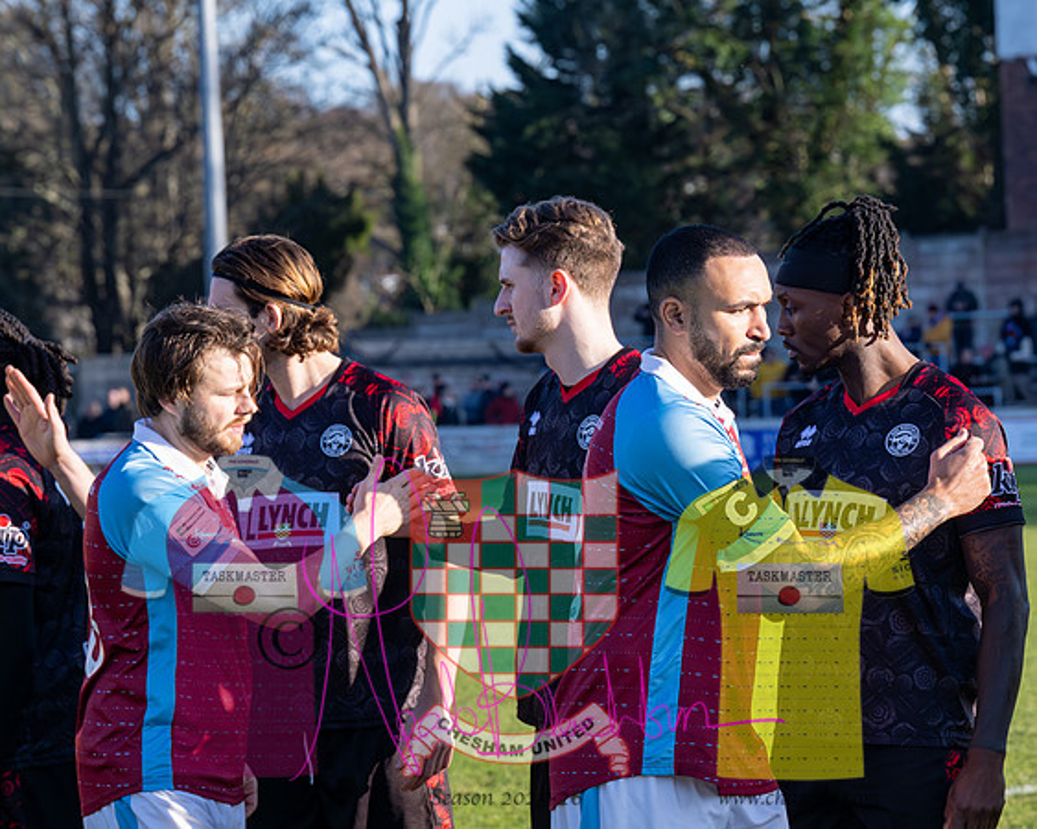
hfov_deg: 11.9
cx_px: 641
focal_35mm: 161
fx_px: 4952
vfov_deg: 9.6
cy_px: 377
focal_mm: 84
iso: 500
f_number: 5
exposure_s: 1/3200
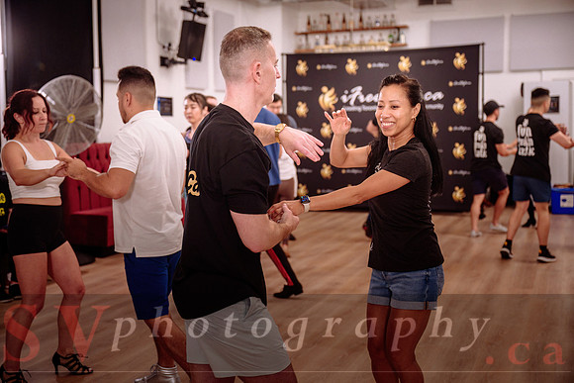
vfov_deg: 31.2
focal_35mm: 43
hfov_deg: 45.4
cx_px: 287
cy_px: 192
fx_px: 686
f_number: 2.8
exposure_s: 1/200
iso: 1600
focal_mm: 43
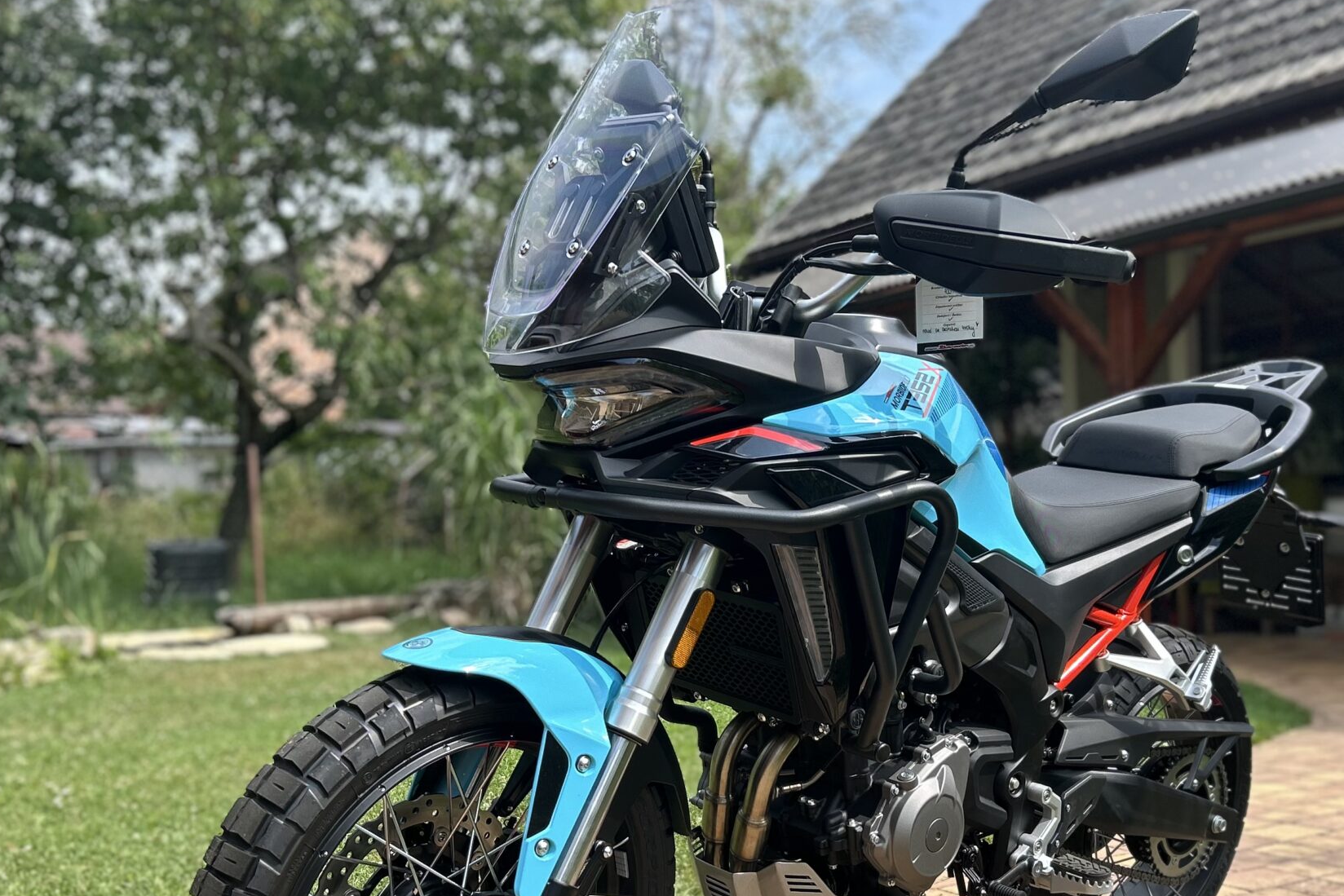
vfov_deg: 31.7
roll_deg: +2.2
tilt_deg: -1.6
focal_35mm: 42
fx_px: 1568
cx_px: 698
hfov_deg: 46.4
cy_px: 564
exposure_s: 1/1100
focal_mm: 5.7
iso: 50
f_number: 1.5
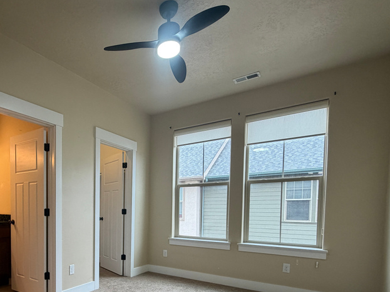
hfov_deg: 70.7
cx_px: 116
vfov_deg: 55.8
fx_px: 259
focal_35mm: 23
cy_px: 222
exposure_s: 1/120
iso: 200
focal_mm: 2.22
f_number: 2.2
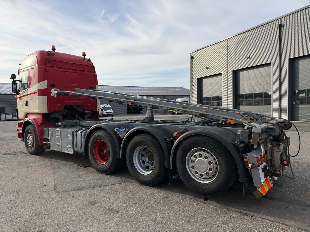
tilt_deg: -1.9
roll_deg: +1.3
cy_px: 116
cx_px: 155
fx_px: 215
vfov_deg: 56.8
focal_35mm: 24
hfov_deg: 71.6
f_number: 1.8
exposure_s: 1/3534
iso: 64
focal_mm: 6.93
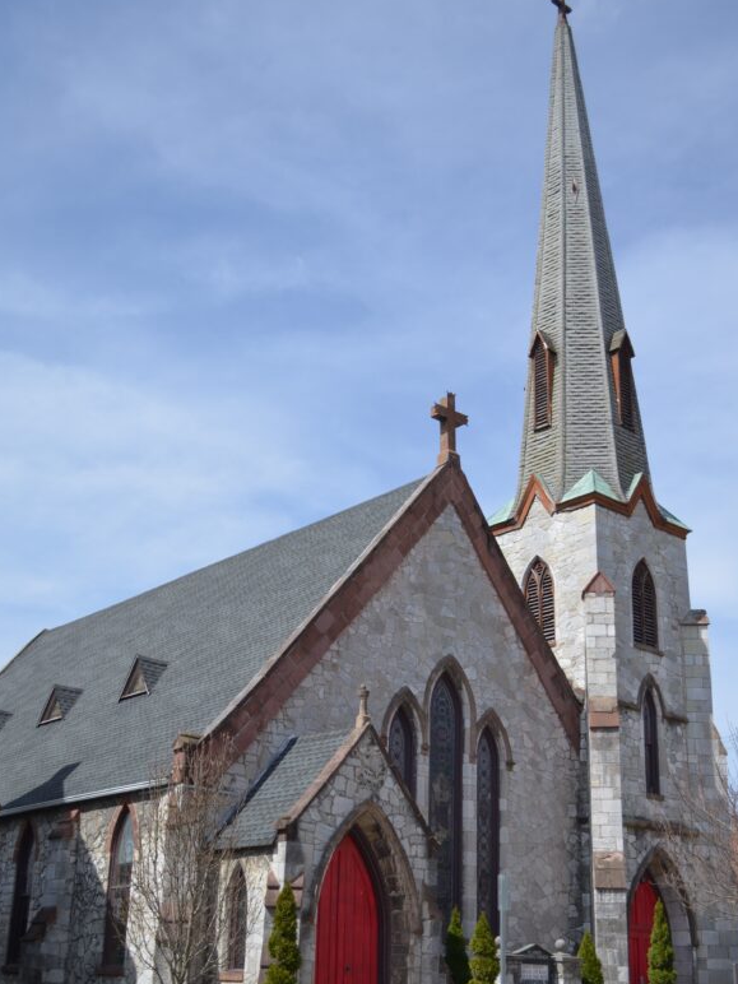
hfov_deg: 34.3
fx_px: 1194
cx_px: 365
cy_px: 556
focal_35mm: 42
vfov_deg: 44.7
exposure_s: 1/2000
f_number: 4
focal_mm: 22
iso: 200
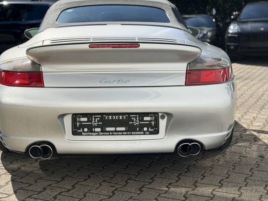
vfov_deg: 25.2
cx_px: 121
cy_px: 84
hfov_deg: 33.2
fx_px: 449
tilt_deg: -8.8
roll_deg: -1.0
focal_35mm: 58
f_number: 1.78
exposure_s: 1/6024
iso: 80
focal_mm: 6.76
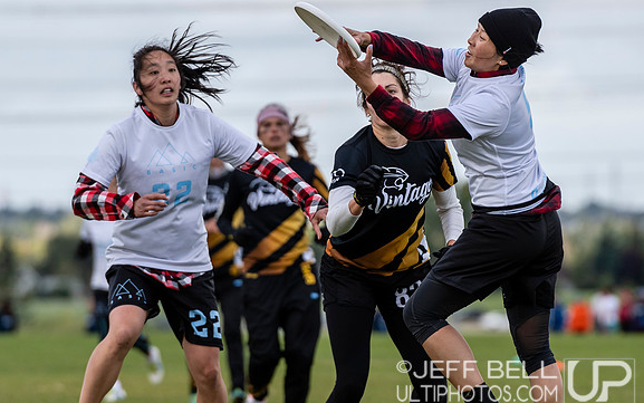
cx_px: 452
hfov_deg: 4.5
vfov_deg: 2.8
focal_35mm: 464
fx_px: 8146
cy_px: 183
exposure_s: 1/1250
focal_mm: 200
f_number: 4
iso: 180
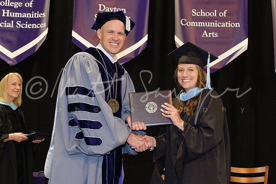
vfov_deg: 25.1
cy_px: 115
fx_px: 412
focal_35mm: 54
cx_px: 161
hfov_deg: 36.9
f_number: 4
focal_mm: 24.9
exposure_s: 1/125
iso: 1250
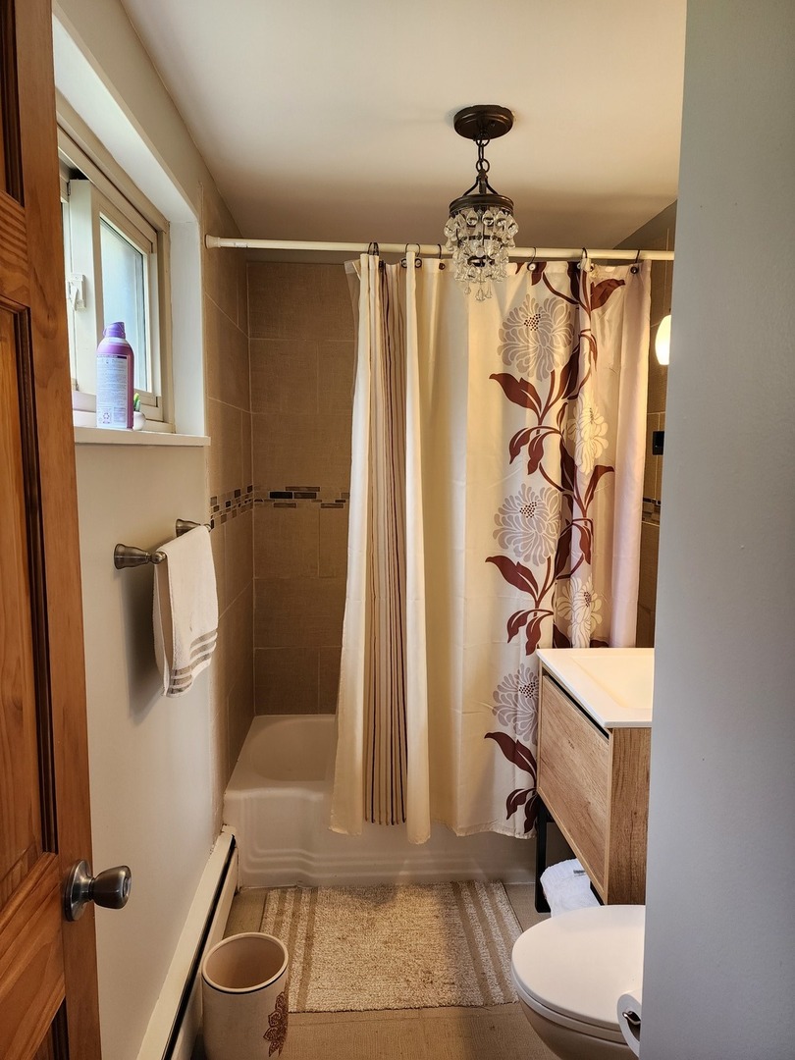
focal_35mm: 23
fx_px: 704
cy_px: 530
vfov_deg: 73.9
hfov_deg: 58.9
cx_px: 398
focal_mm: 6.4
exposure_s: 1/120
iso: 125
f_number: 1.8
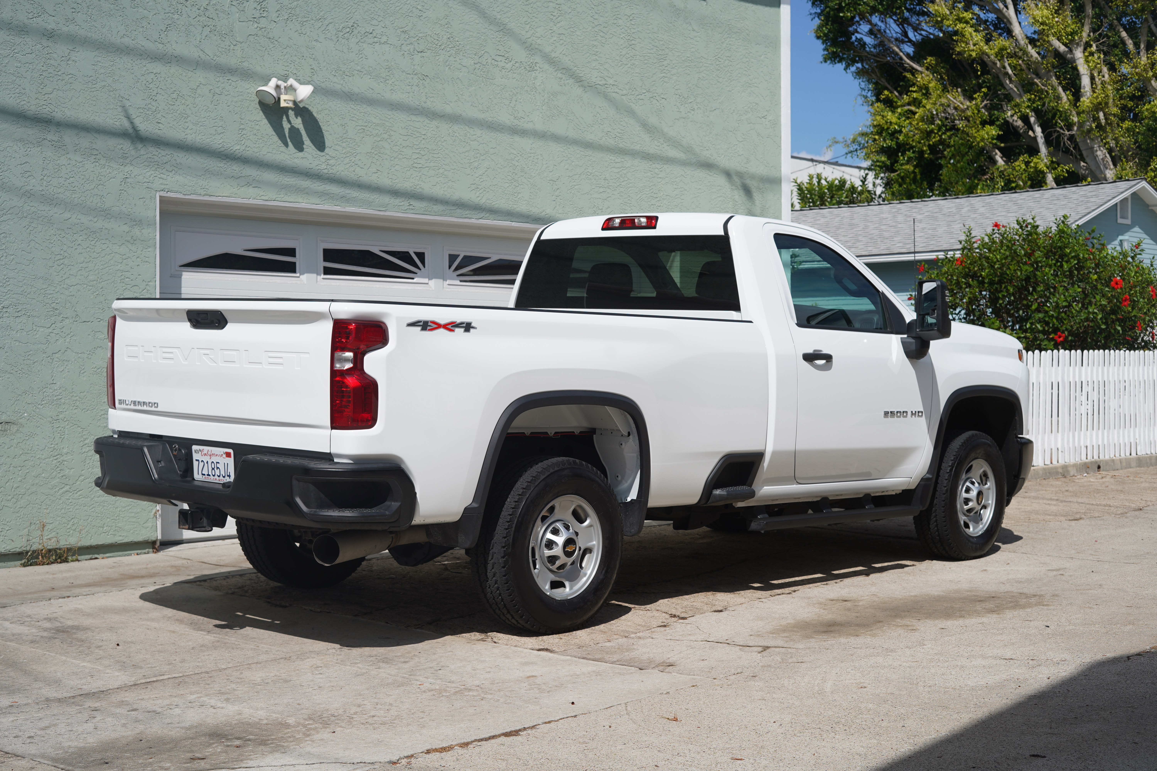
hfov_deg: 39.6
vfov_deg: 27.0
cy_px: 386
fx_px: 1607
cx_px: 578
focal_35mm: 50
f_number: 7.1
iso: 100
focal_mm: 50
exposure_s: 1/500
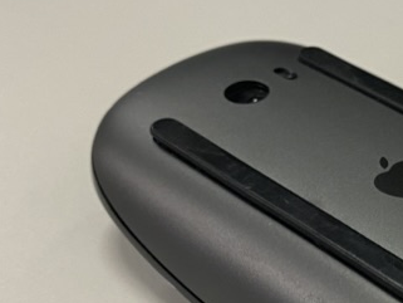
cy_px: 238
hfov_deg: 22.0
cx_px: 470
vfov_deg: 17.7
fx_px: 967
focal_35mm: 83
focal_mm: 4.25
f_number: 1.8
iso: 64
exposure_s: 1/50
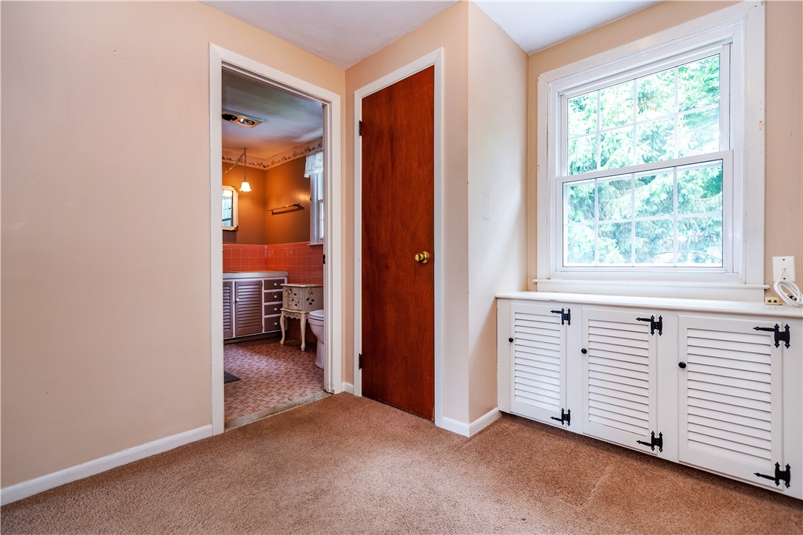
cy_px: 268
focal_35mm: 16
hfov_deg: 96.7
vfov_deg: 73.7
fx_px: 357
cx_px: 402
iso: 100
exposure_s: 1/4
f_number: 6.3
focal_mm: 16
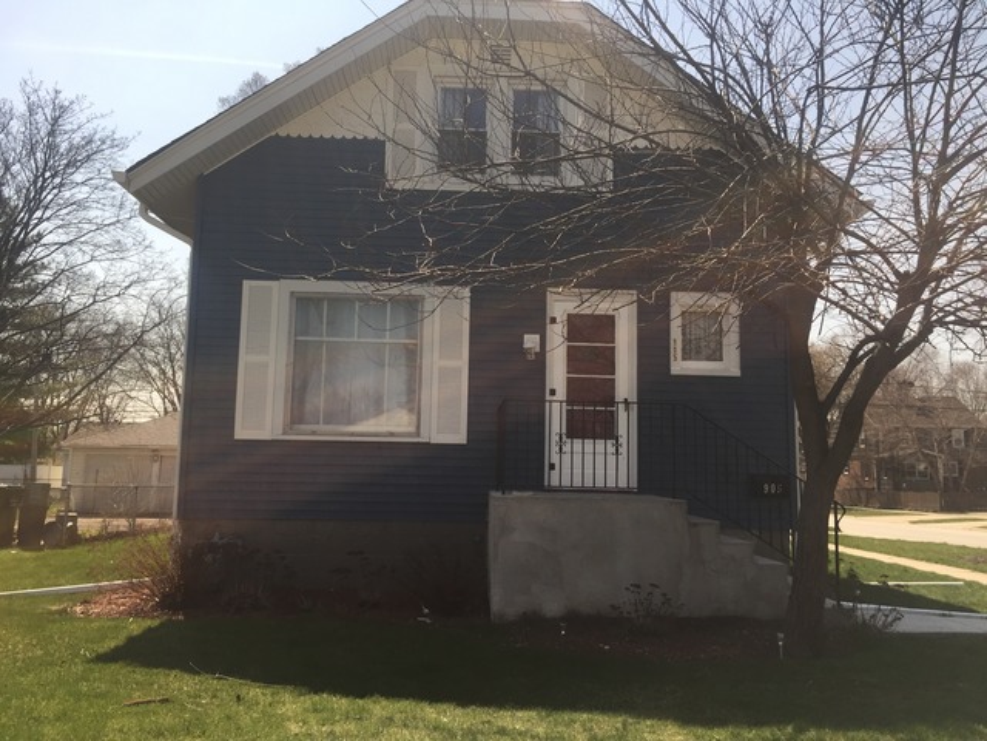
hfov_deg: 61.7
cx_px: 494
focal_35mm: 29
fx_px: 827
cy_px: 370
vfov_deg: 48.2
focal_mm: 4.15
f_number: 2.2
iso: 32
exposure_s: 1/1799
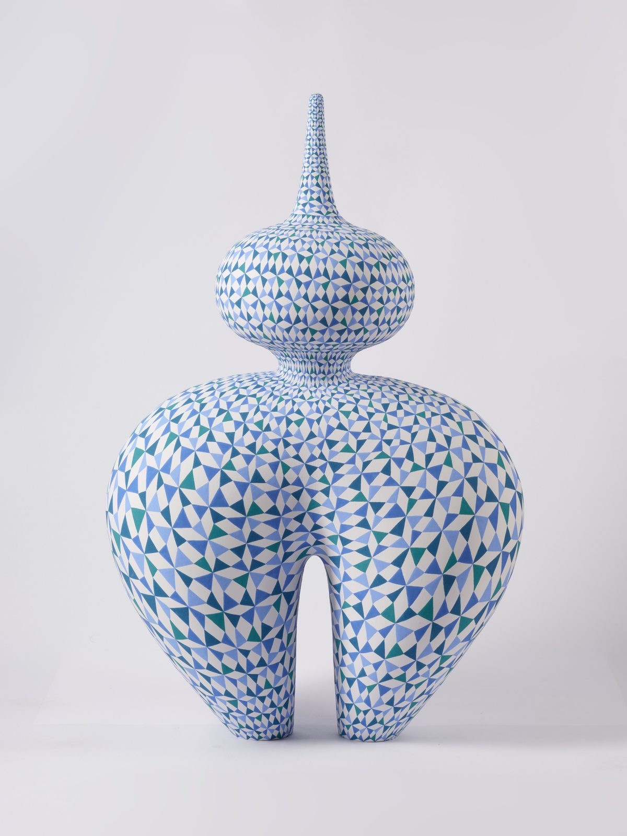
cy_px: 418
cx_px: 314
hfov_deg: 15.6
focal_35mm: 95
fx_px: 2294
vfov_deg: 20.7
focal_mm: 120
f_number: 20
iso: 100
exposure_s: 1/80
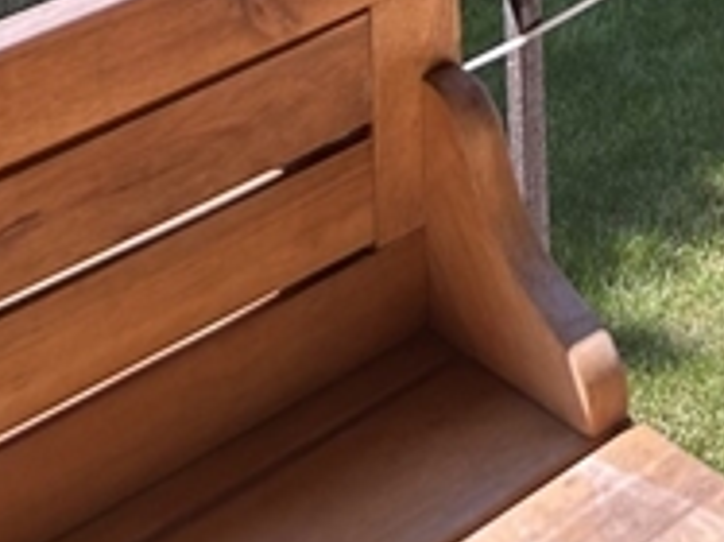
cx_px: 991
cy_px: -859
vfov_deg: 11.1
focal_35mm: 107
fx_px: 2236
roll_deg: +1.7
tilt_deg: -4.0
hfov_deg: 17.1
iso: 50
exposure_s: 1/723
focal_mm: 5.7
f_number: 1.5
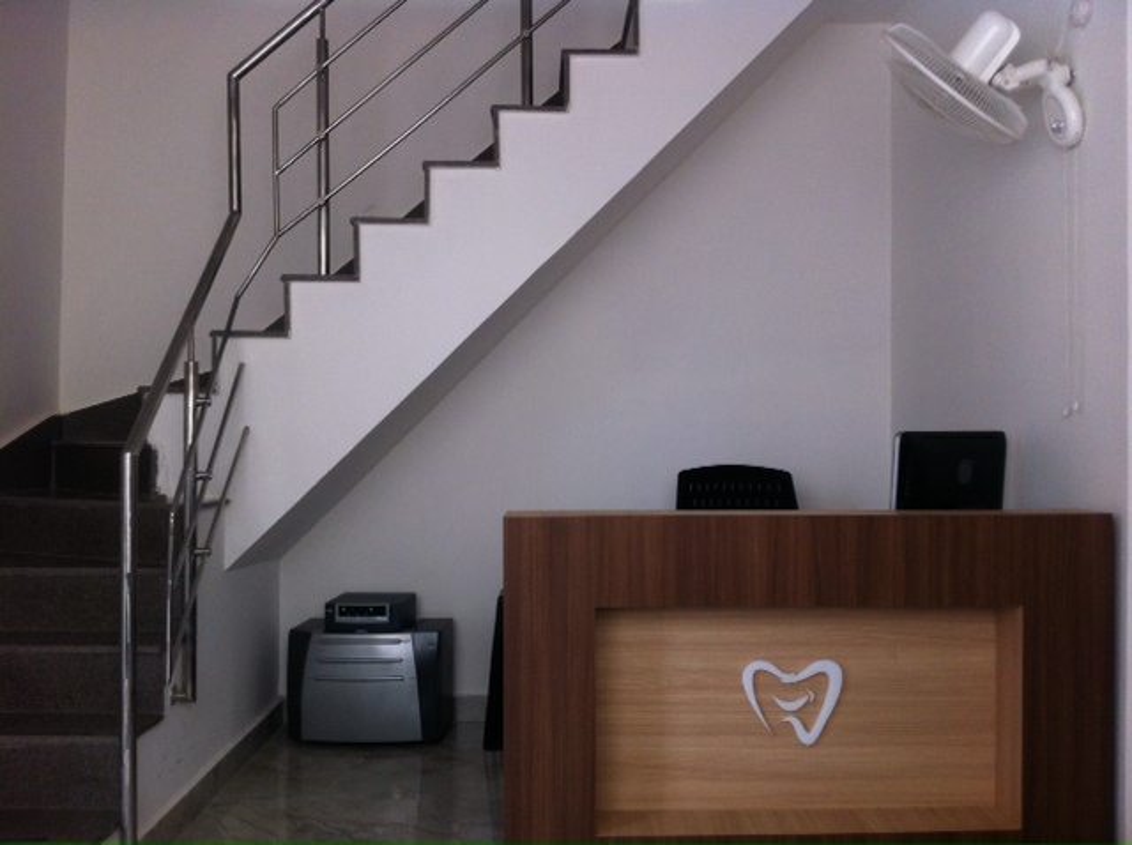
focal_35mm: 35
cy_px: 422
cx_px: 566
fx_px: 1143
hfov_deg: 52.7
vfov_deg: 40.6
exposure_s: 1/40
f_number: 2.8
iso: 80
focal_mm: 3.85
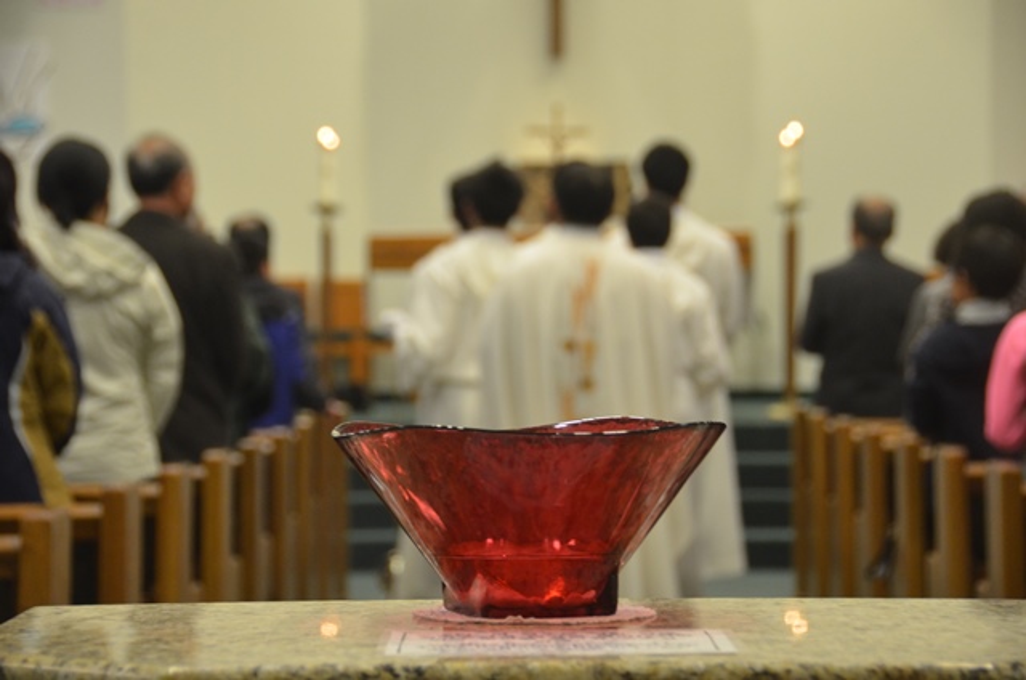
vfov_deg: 12.1
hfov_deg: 18.2
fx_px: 3200
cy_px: 340
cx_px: 513
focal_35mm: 112
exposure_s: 1/30
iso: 1600
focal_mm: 75
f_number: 5
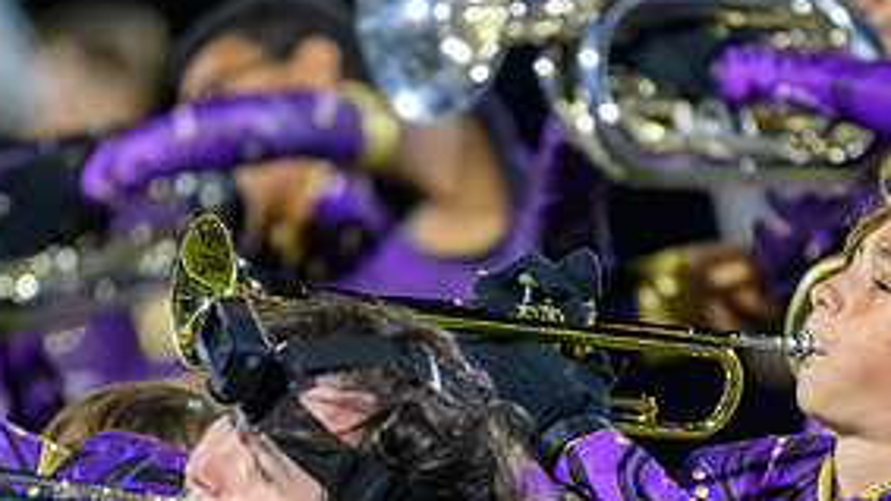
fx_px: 25296
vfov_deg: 1.1
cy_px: 485
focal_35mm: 1071
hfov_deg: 2.0
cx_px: 545
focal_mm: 500
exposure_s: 1/500
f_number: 5.6
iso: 10000
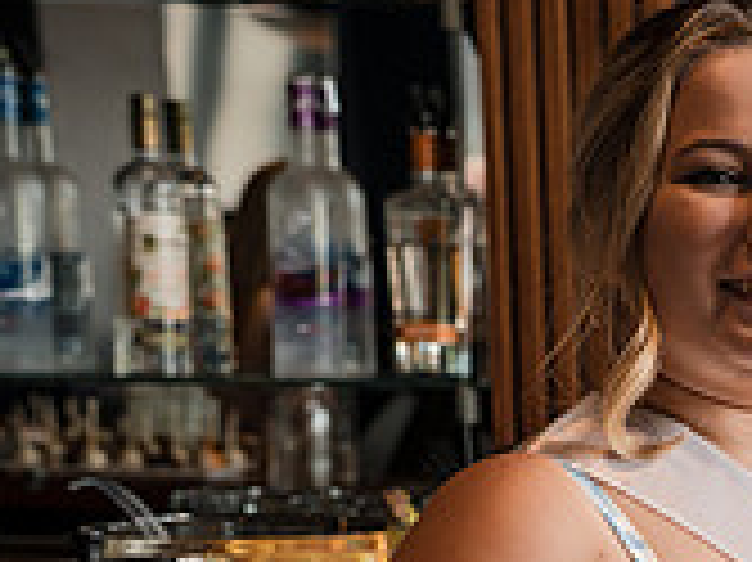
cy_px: 744
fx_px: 3408
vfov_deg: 9.3
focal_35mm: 157
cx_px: 1256
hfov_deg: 11.8
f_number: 4
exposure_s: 1/250
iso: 1000
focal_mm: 47
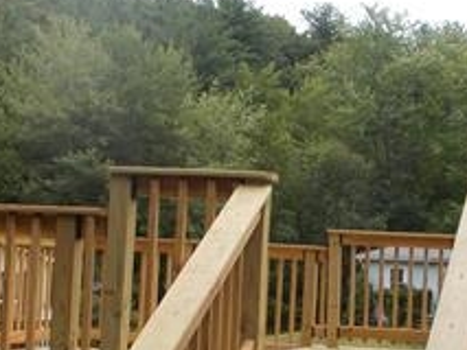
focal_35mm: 78
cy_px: 265
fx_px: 1053
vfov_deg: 18.8
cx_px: 303
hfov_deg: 24.9
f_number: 3.2
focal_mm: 4.6
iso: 80
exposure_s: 1/400
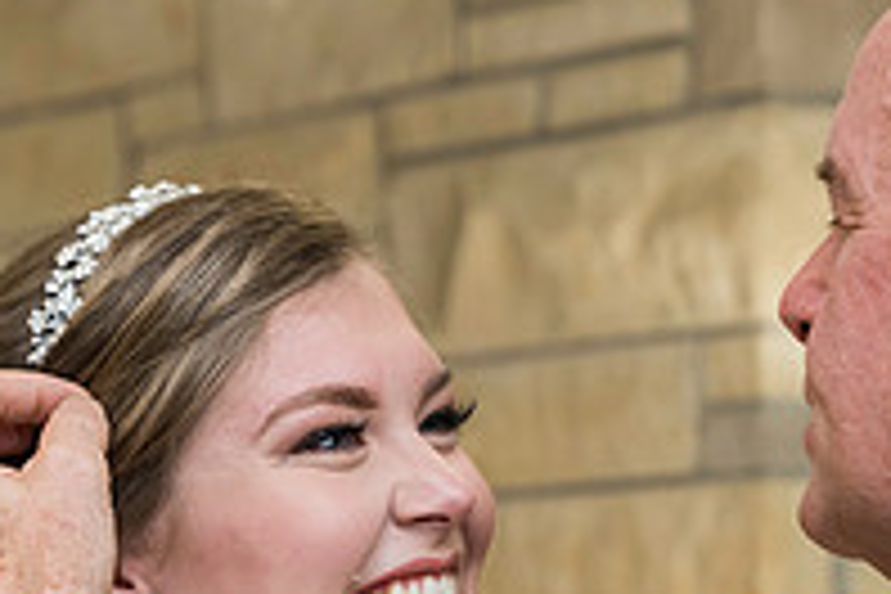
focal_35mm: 205
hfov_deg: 10.0
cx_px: 351
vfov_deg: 6.7
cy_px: 628
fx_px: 5073
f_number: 4.5
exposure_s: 1/200
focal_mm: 70
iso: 640
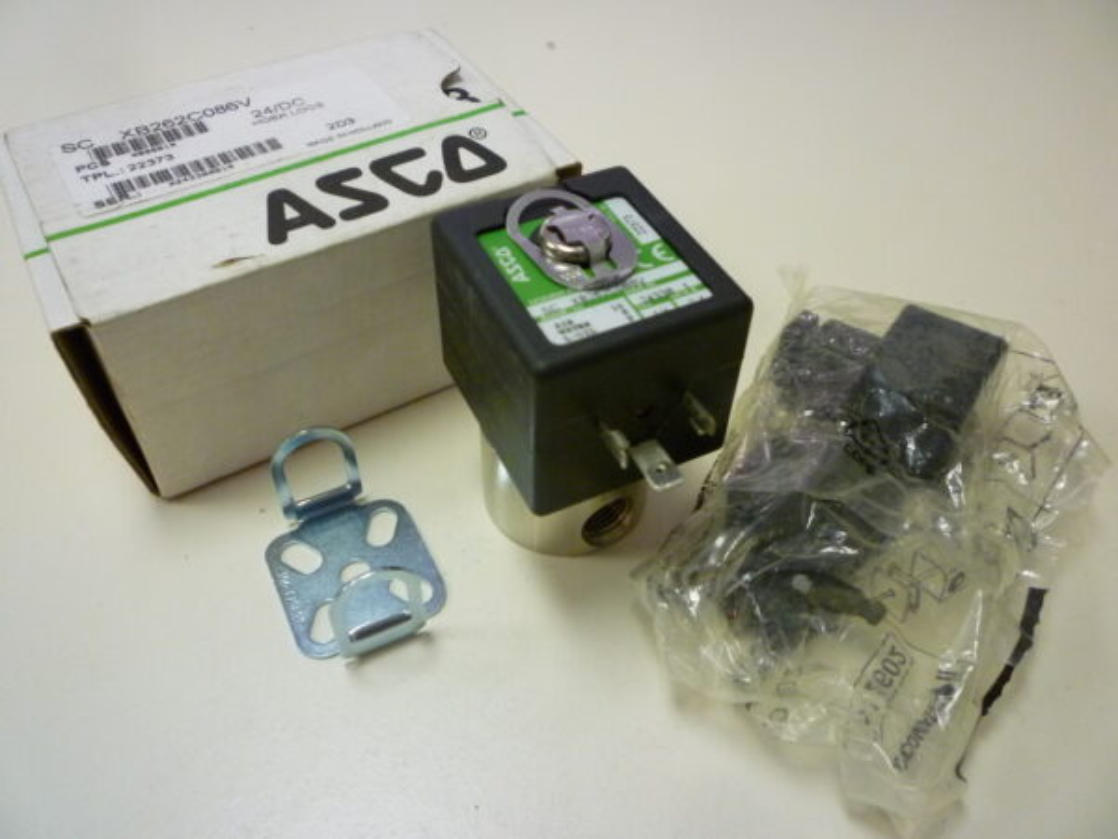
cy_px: 420
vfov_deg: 48.2
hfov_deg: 61.7
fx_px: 937
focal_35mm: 29
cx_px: 559
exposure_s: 1/30
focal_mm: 5.2
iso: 400
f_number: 3.3
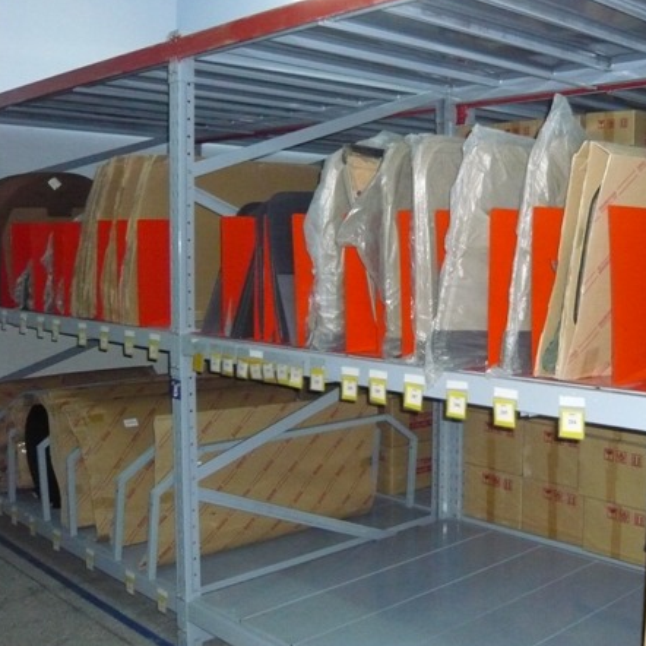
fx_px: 866
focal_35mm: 41
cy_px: 307
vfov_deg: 40.9
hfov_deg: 40.1
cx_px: 463
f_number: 3
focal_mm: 5.2
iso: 500
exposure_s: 1/30
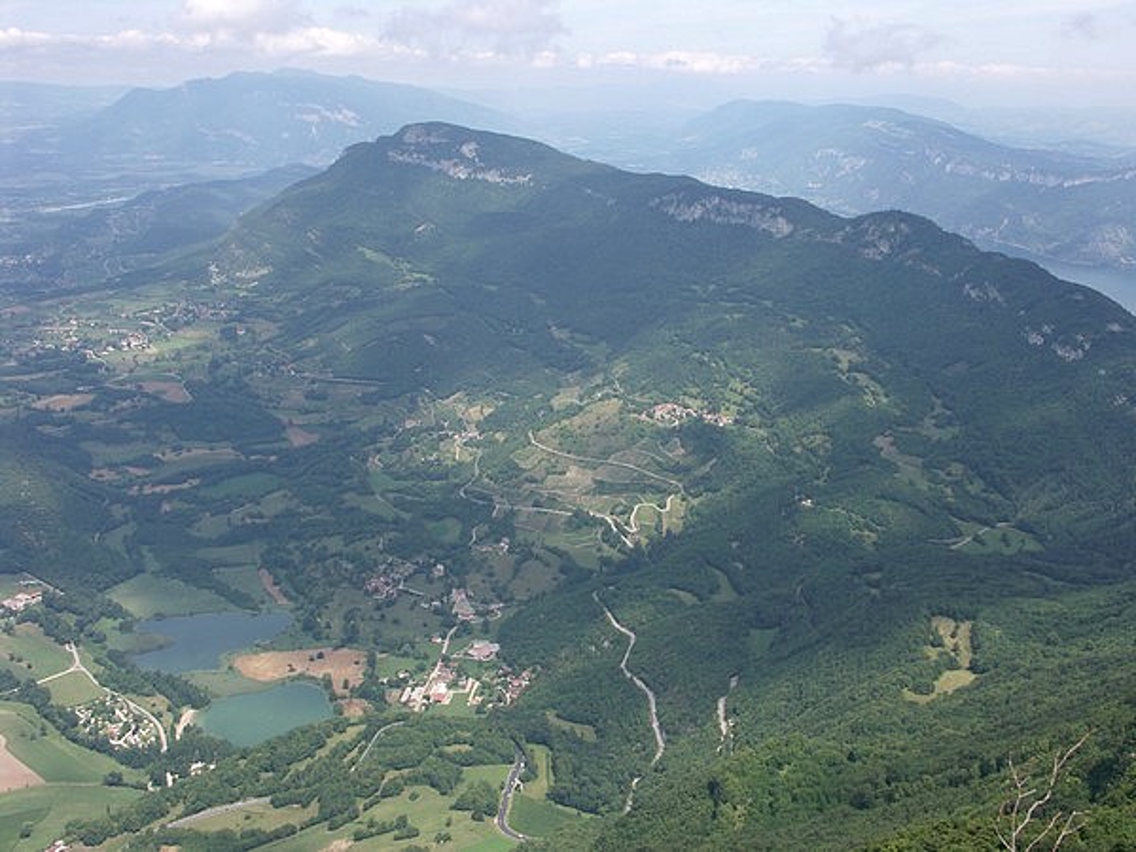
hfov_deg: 44.8
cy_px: 426
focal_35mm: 42
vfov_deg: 34.3
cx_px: 568
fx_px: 1378
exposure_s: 1/250
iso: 64
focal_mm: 10.93
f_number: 7.1
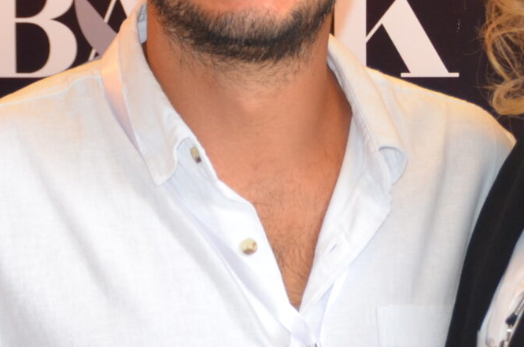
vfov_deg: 7.0
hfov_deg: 10.5
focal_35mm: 196
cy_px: 172
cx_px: 475
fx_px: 2847
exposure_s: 1/60
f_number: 4.2
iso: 800
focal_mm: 34
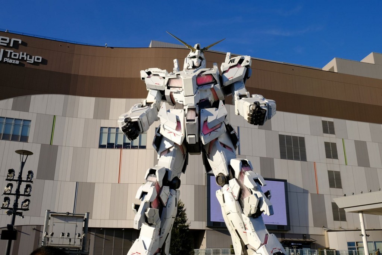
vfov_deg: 36.9
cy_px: 128
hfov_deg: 53.1
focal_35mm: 36
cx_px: 191
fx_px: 382
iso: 200
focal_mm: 24.3
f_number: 13
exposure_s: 1/180
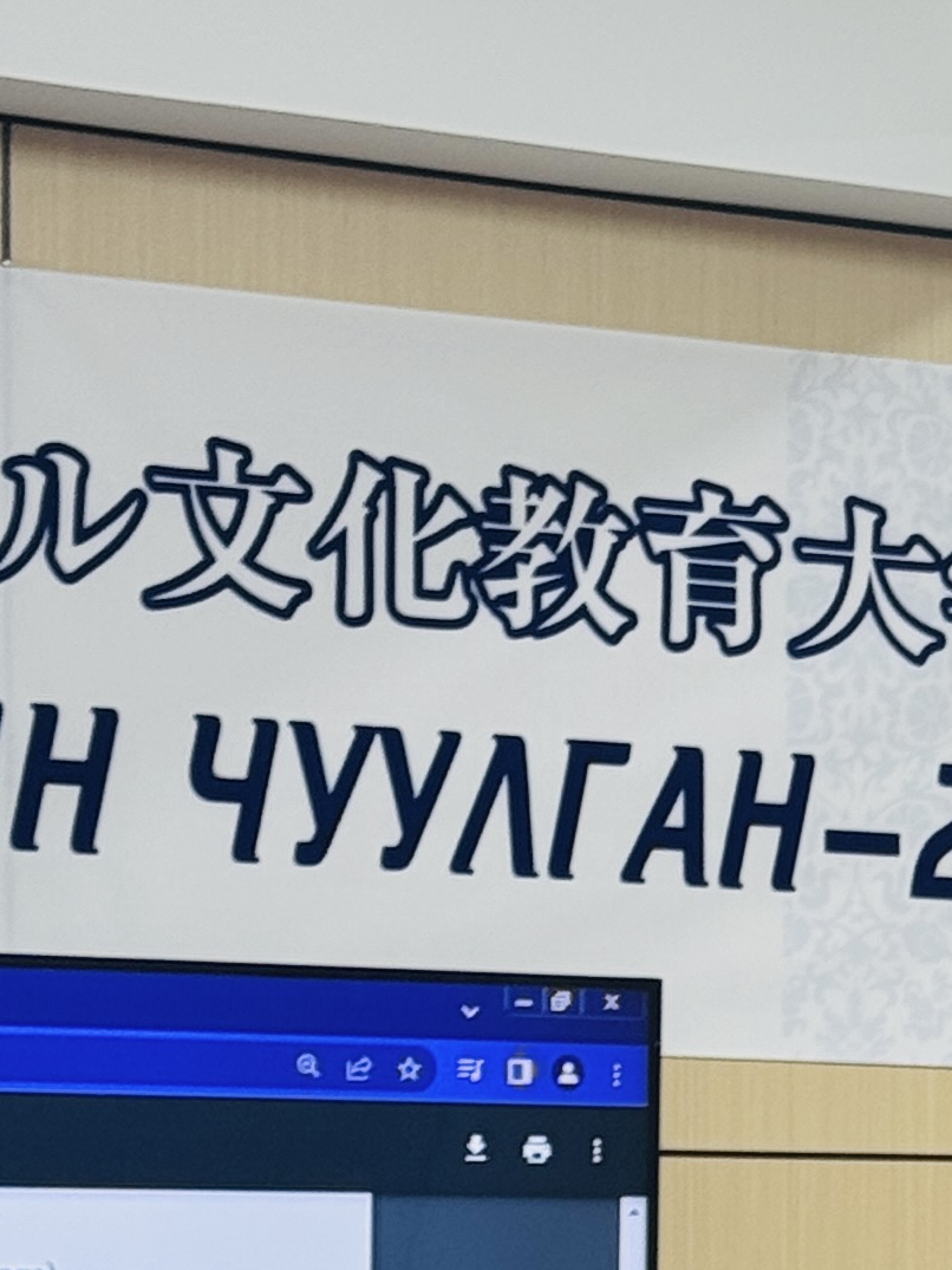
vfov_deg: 10.9
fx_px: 6602
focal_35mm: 180
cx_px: 1714
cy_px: 1357
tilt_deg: +1.3
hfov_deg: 8.0
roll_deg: -0.6
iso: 64
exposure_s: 1/100
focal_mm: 6.76
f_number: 1.78
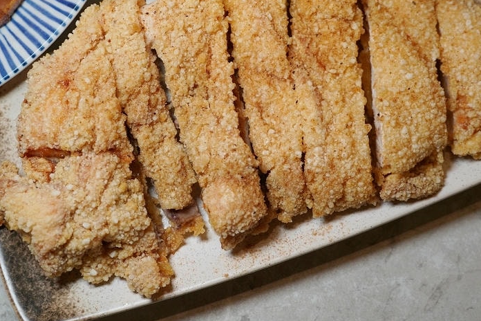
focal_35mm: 50
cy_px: 112
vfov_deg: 26.9
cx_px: 234
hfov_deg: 39.6
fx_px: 668
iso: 100
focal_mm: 29
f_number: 4
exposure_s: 1/60
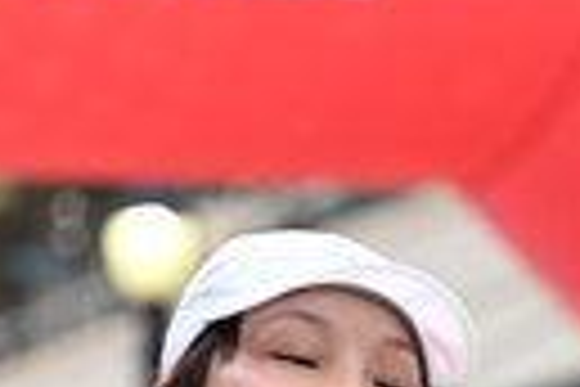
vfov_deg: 4.0
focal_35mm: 342
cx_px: 409
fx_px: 5510
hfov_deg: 6.0
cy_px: 623
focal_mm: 80
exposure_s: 1/2000
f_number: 2.8
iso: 640
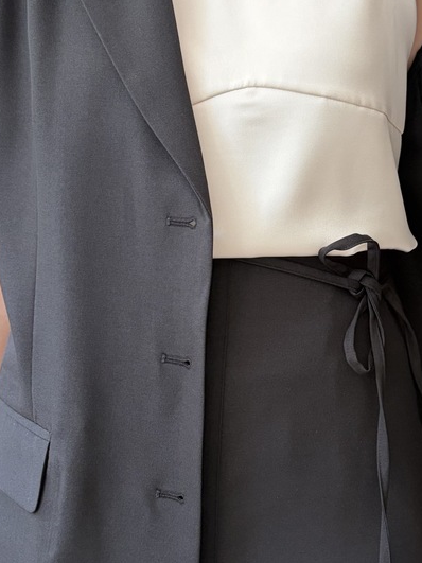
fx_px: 797
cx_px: 271
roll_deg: +1.1
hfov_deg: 29.5
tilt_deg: -10.4
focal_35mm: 49
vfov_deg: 38.6
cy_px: 367
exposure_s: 1/60
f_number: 1.6
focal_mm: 5.96
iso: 160
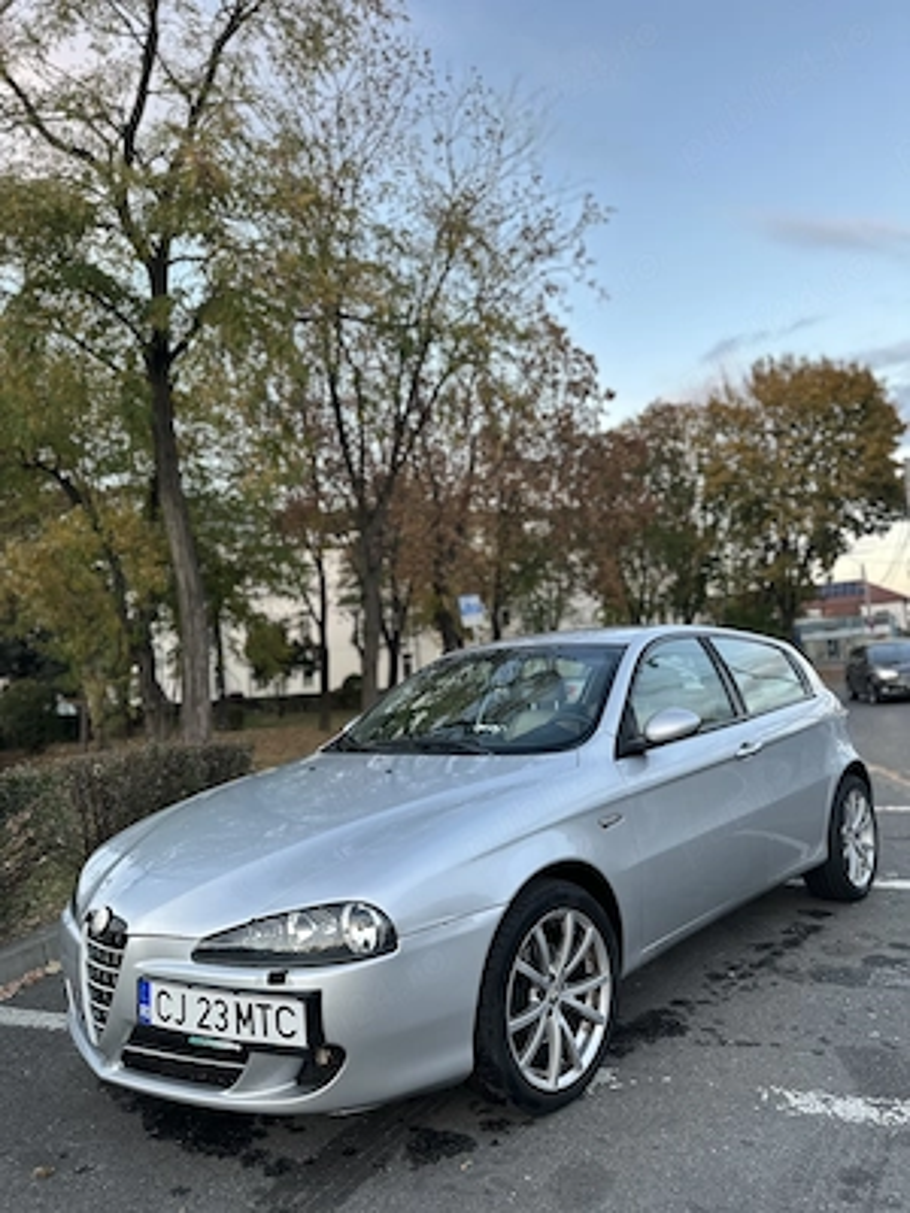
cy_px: 606
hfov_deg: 56.8
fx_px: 841
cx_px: 455
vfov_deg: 71.6
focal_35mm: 24
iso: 64
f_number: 1.78
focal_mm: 6.86
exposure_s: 1/146
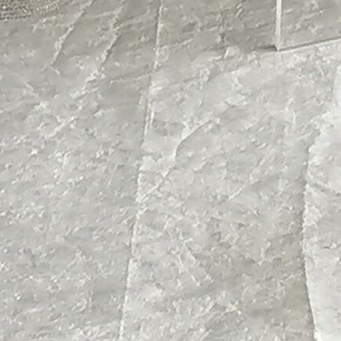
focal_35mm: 250
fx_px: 2786
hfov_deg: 6.9
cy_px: -976
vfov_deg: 6.0
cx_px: 549
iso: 160
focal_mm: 5.58
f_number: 1.8
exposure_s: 1/100
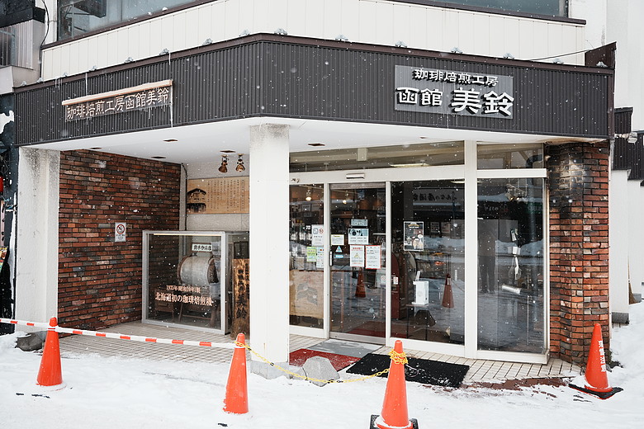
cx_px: 322
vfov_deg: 44.8
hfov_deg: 63.5
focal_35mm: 29
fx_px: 521
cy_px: 214
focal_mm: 29.1
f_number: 2.8
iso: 250
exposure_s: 1/2000
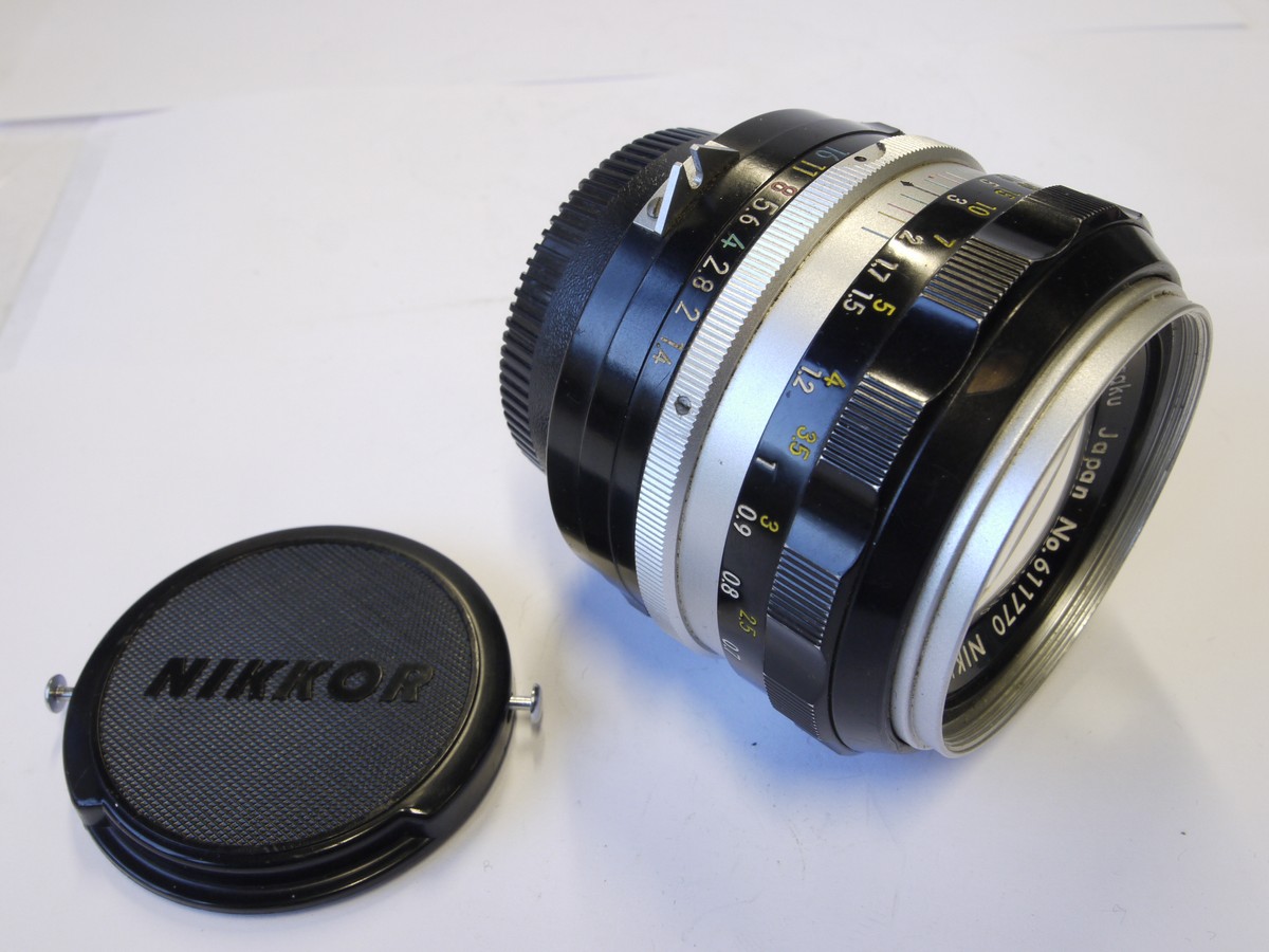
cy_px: 476
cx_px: 634
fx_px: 1320
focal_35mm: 36
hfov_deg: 51.4
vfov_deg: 39.7
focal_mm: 18
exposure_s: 1/10
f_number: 11
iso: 400
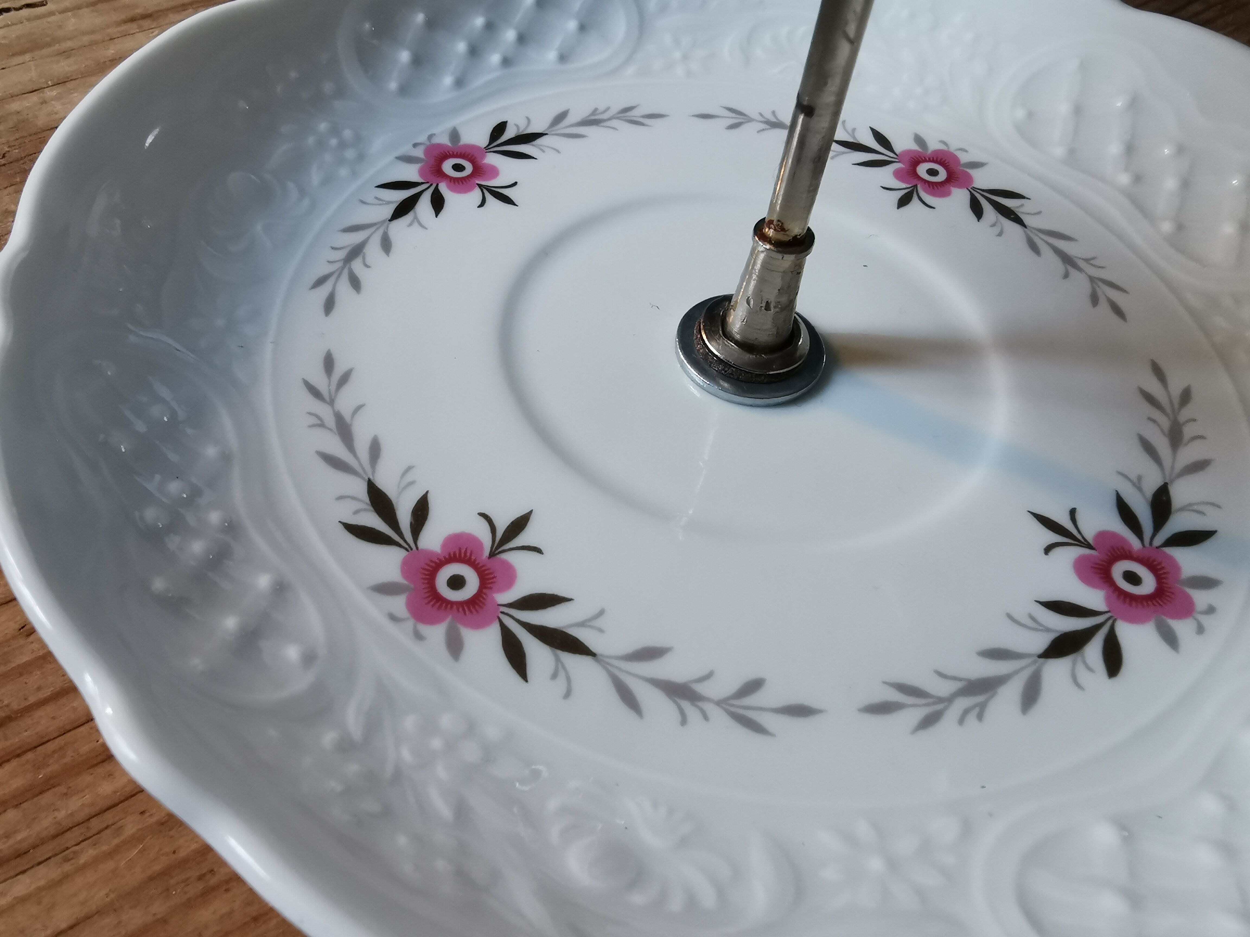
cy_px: 468
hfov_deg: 67.3
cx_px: 625
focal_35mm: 26
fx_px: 939
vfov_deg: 53.1
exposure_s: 1/33.3
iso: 400
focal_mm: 2.26
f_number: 2.2
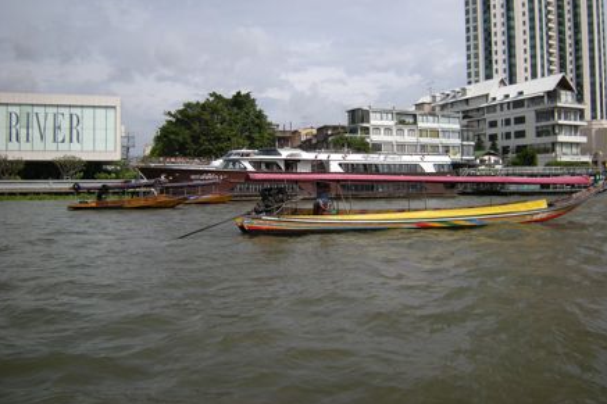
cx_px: 300
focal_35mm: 30
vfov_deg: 43.5
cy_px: 178
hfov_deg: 61.9
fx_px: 506
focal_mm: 4.7
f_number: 5.6
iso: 64
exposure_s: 1/395
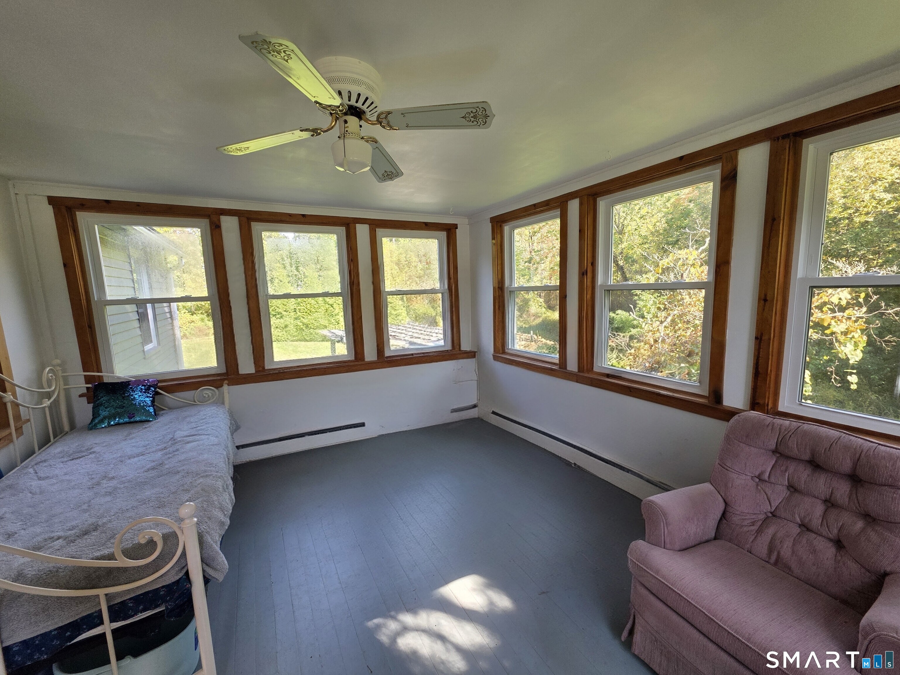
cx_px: 450
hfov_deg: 106.2
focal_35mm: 13
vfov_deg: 89.9
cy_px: 338
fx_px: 338
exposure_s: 1/120
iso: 64
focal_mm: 2.2
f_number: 1.9
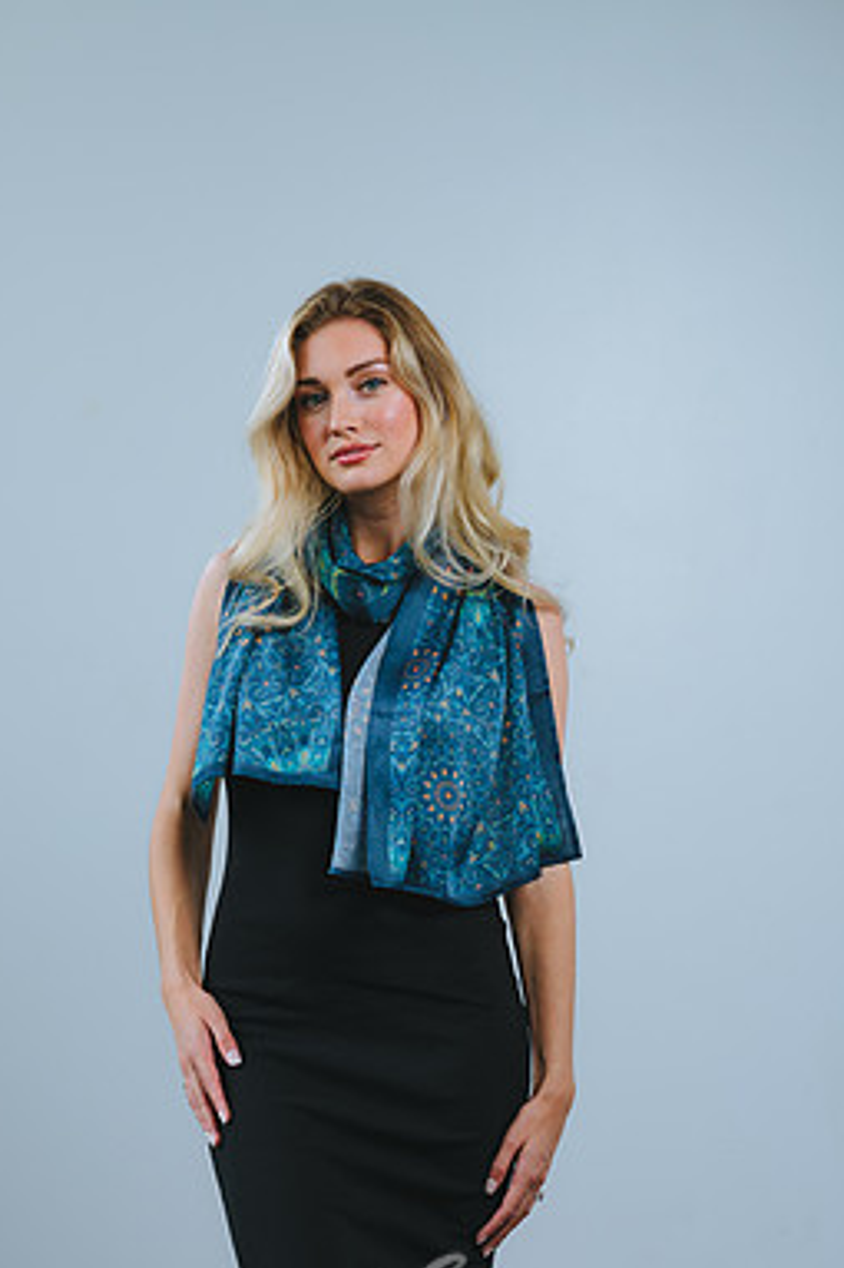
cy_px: 742
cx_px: 367
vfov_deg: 20.4
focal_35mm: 100
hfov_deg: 13.7
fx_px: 3520
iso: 80
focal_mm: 85
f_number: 4
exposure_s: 1/200
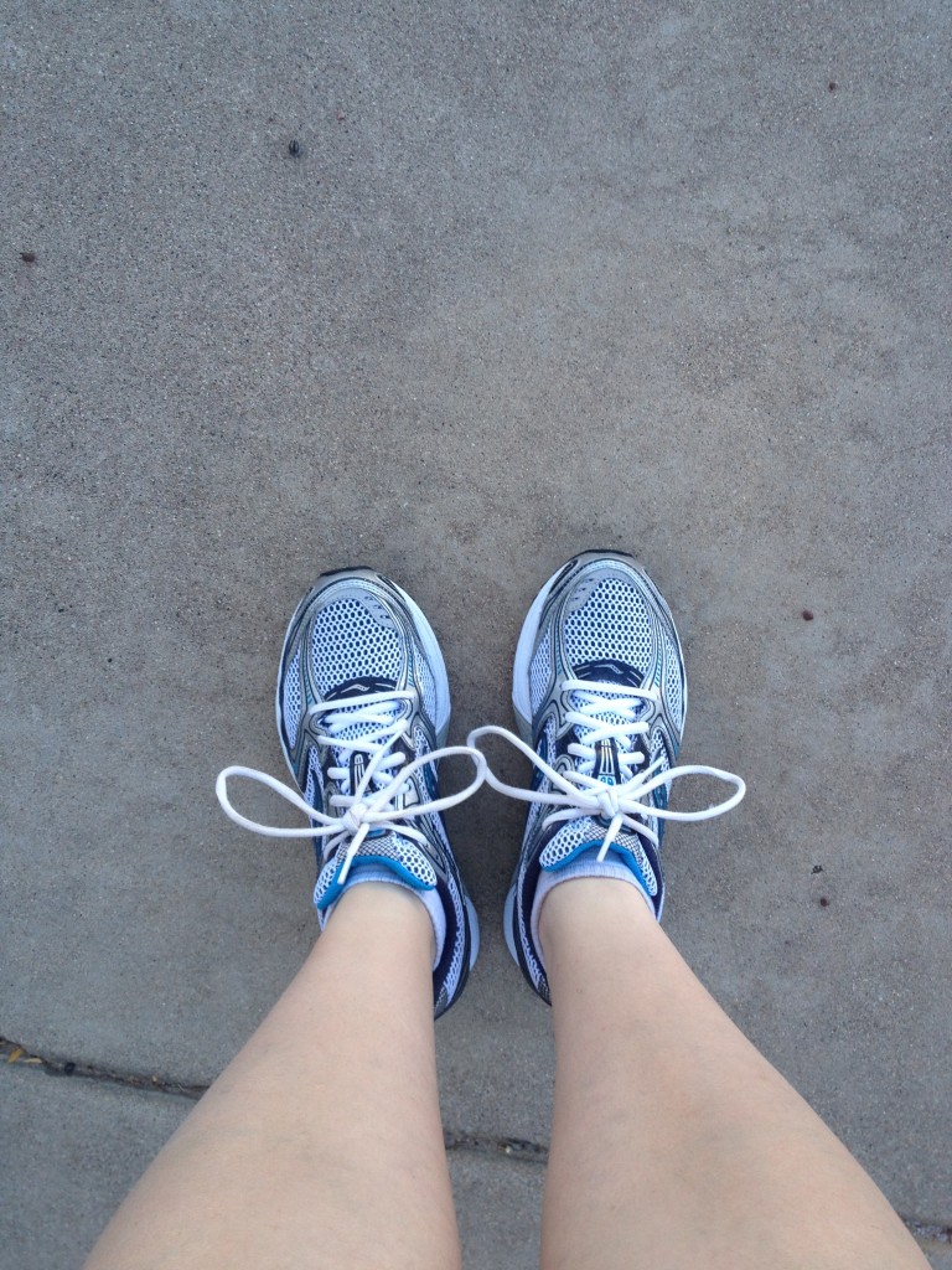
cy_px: 635
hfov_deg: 40.7
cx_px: 476
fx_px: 1283
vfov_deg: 52.6
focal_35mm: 35
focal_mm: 4.28
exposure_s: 1/176
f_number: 2.4
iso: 64
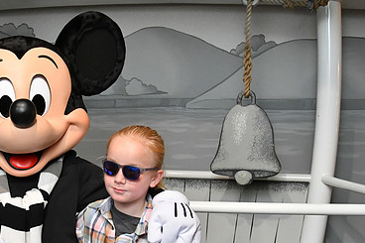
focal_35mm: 71
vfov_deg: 19.1
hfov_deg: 28.0
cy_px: 163
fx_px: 720
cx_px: 90
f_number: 5.6
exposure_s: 1/160
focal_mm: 30
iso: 3200
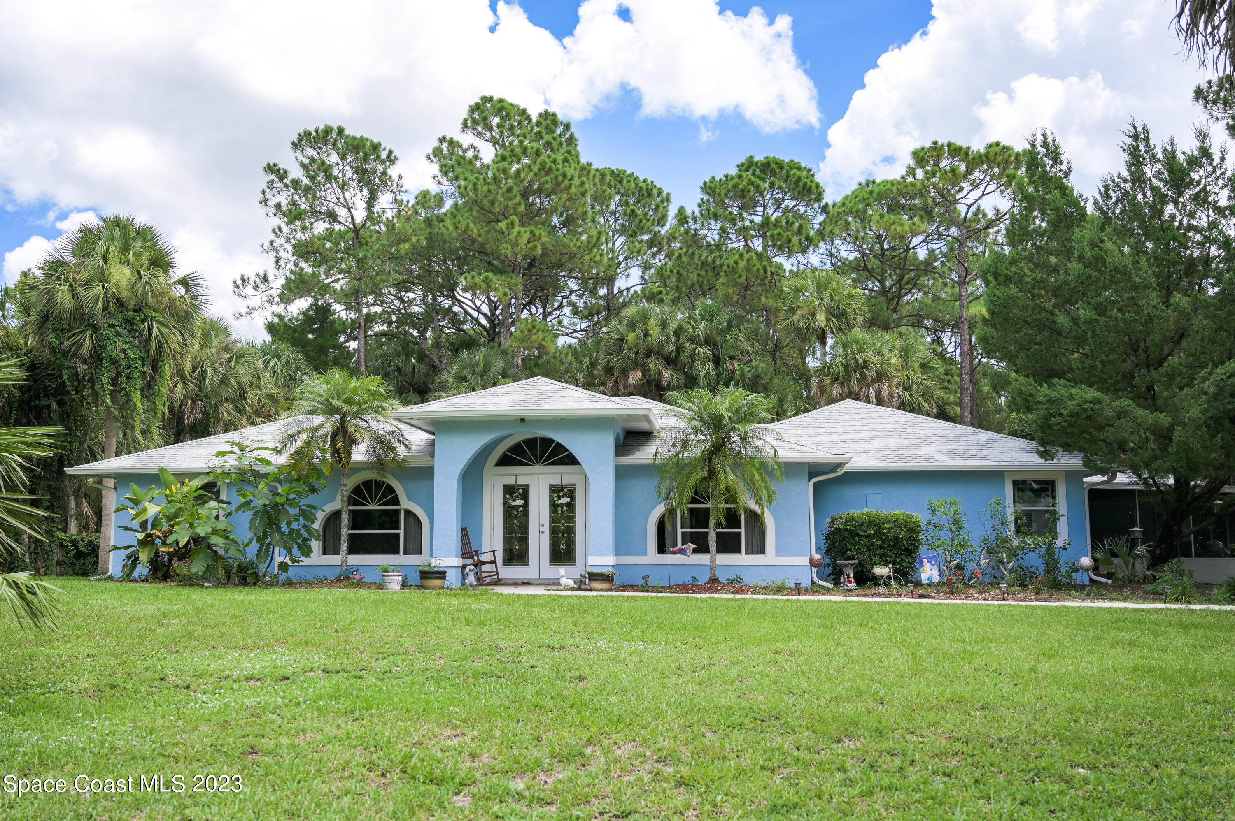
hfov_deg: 59.5
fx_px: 1080
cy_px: 410
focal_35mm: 32
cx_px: 618
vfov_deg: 41.7
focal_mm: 31.5
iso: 125
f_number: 4
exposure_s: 1/800
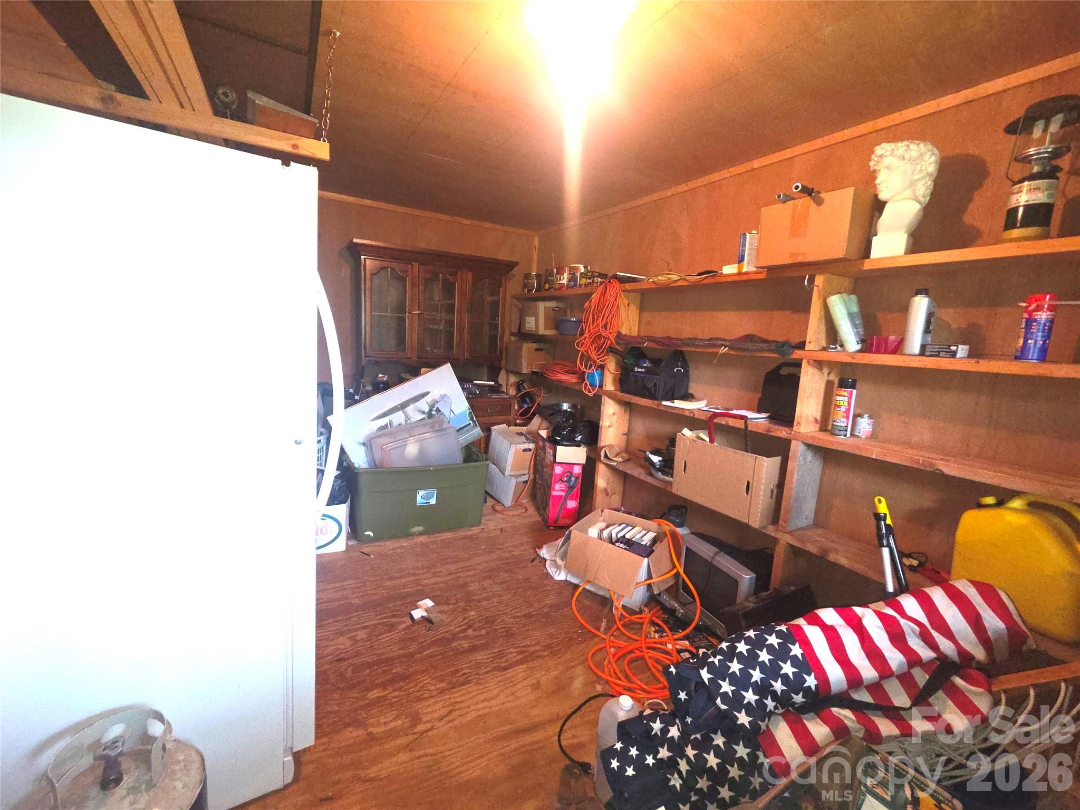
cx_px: 540
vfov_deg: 89.9
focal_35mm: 13
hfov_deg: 106.2
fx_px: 406
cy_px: 405
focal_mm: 2.2
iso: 400
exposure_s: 1/60
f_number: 2.2
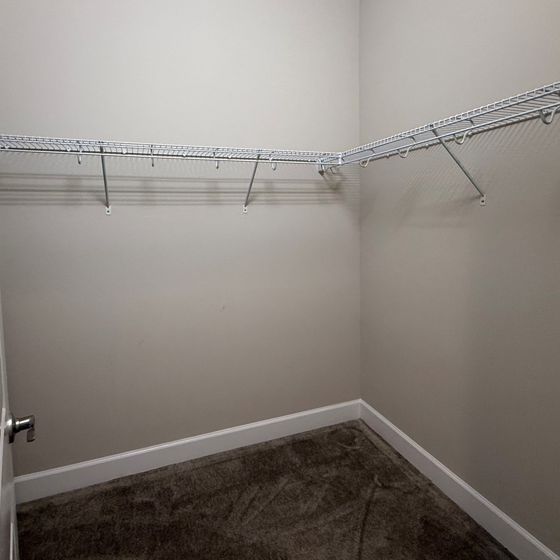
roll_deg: +0.6
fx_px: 366
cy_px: 242
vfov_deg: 74.4
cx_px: 280
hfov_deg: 74.8
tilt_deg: -3.7
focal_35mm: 20
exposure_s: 1/120
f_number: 2.2
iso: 320
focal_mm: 2.22
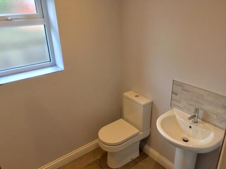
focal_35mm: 29
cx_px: 113
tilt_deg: -21.9
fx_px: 189
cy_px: 84
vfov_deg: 48.2
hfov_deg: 61.7
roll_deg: +0.9
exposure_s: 1/50
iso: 25
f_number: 2.2
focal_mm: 4.15
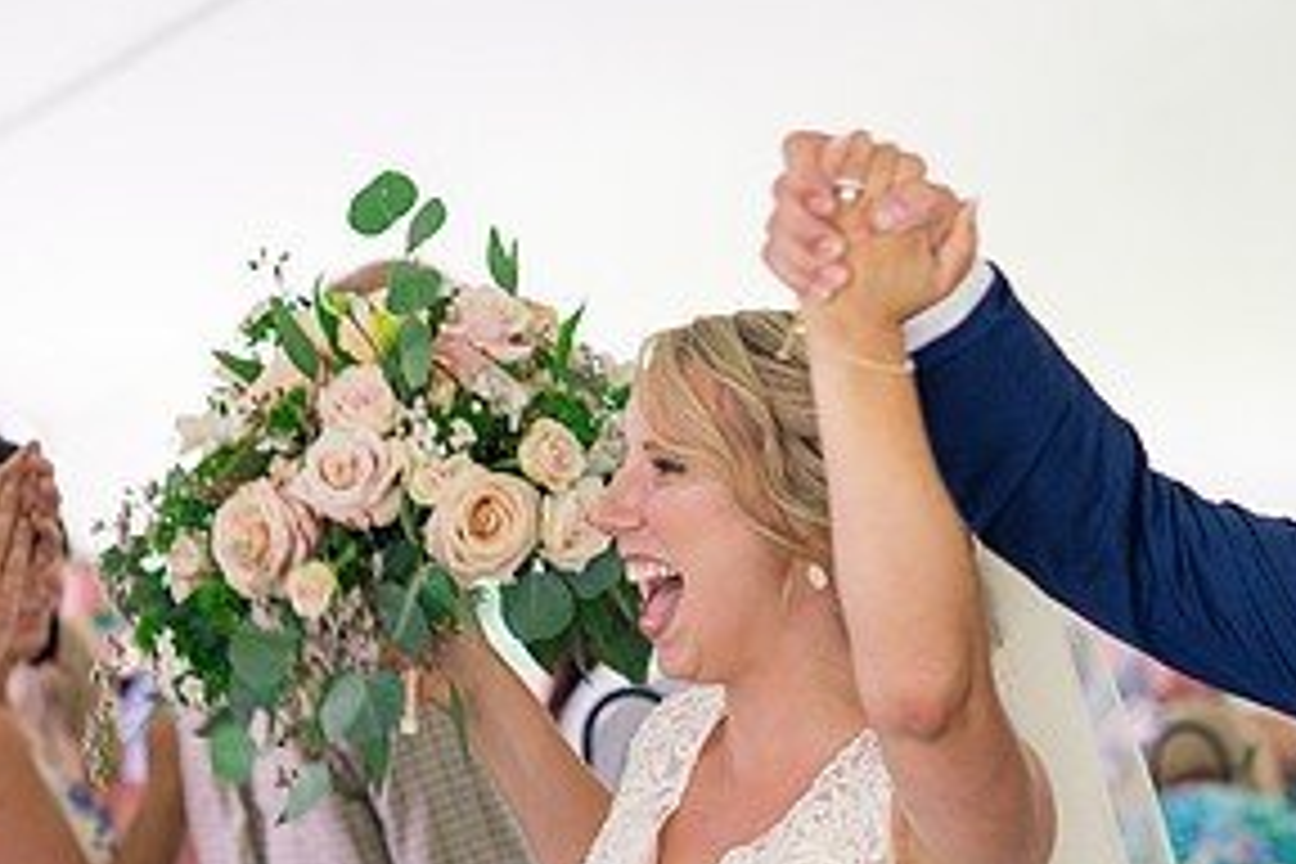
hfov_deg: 12.0
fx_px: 6156
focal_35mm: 171
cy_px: 551
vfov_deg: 8.0
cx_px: 855
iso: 500
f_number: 3.2
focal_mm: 85
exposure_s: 1/250
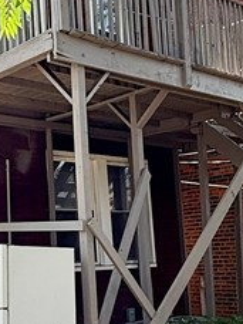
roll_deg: +2.8
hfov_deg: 22.5
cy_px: 196
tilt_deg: +7.0
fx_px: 590
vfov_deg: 30.6
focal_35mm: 63
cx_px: 4
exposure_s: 1/274
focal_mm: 2.22
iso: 64
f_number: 2.2
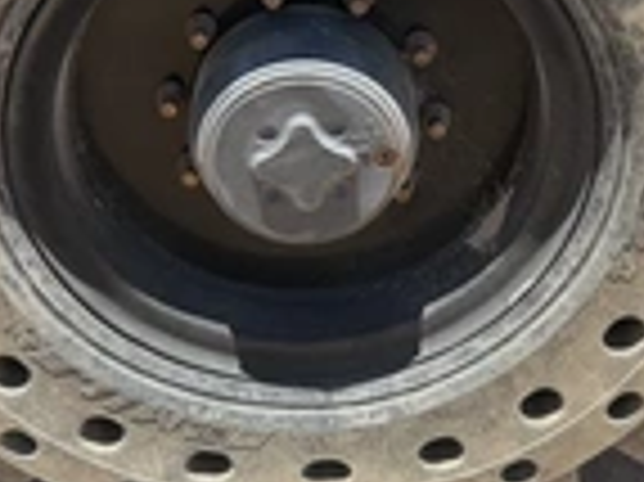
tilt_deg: -23.4
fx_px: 1245
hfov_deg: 29.0
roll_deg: -2.2
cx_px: 347
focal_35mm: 67
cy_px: -9
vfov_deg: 21.1
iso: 80
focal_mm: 6.76
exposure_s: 1/2525
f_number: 1.78
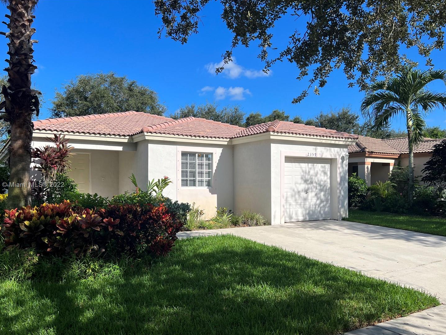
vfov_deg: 48.2
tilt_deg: -0.1
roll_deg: +0.8
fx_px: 374
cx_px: 214
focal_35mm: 29
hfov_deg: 61.6
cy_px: 185
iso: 50
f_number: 1.5
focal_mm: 5.7
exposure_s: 1/4274
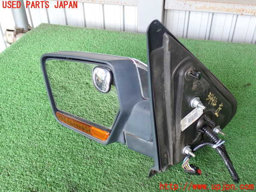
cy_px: 96
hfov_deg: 49.0
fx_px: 281
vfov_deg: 37.7
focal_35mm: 38
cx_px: 128
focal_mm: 6.83
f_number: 2.7
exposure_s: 1/60
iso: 200
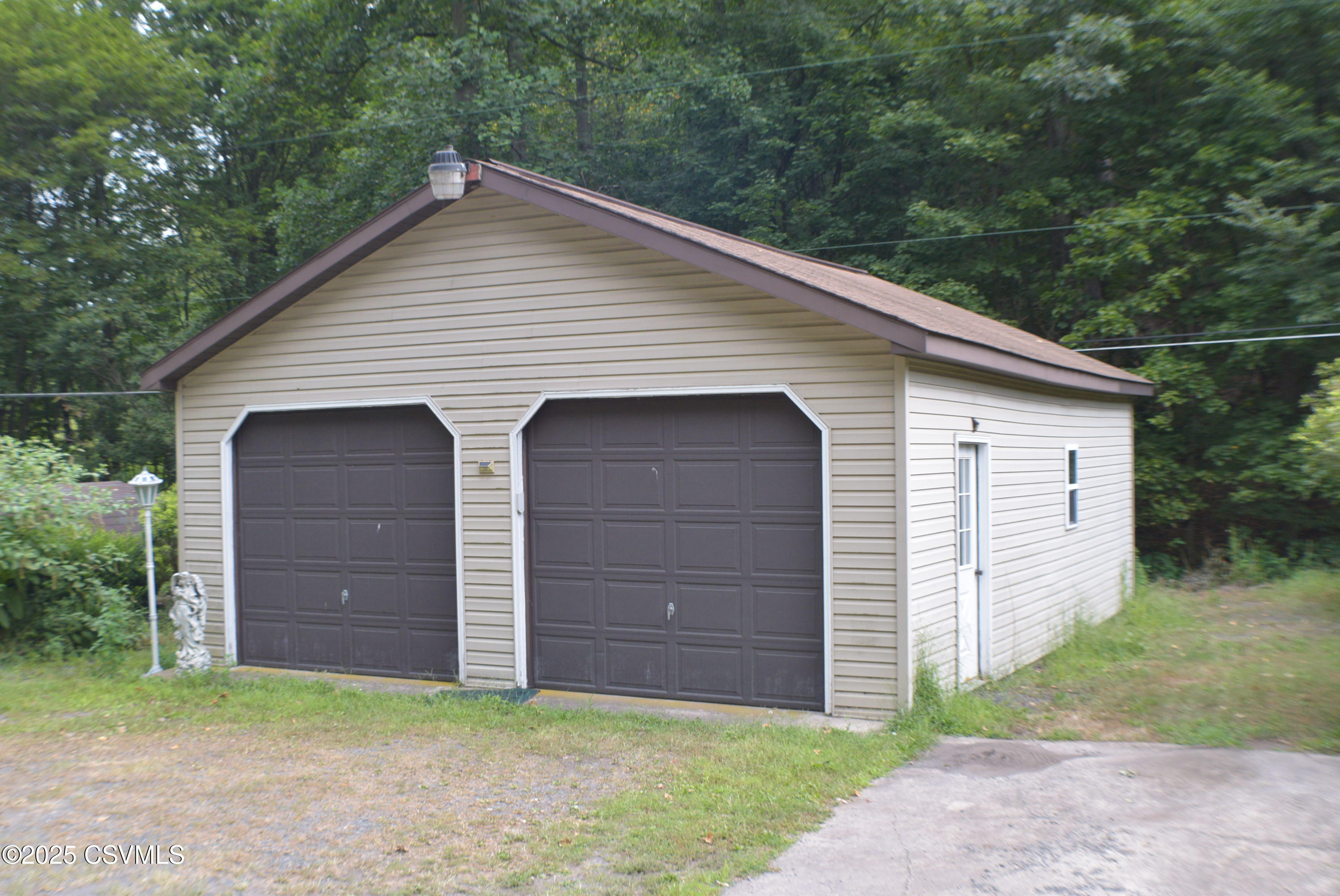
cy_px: 448
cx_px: 670
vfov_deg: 26.5
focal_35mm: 51
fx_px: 1900
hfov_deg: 38.9
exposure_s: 1/200
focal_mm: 34
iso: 640
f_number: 6.3
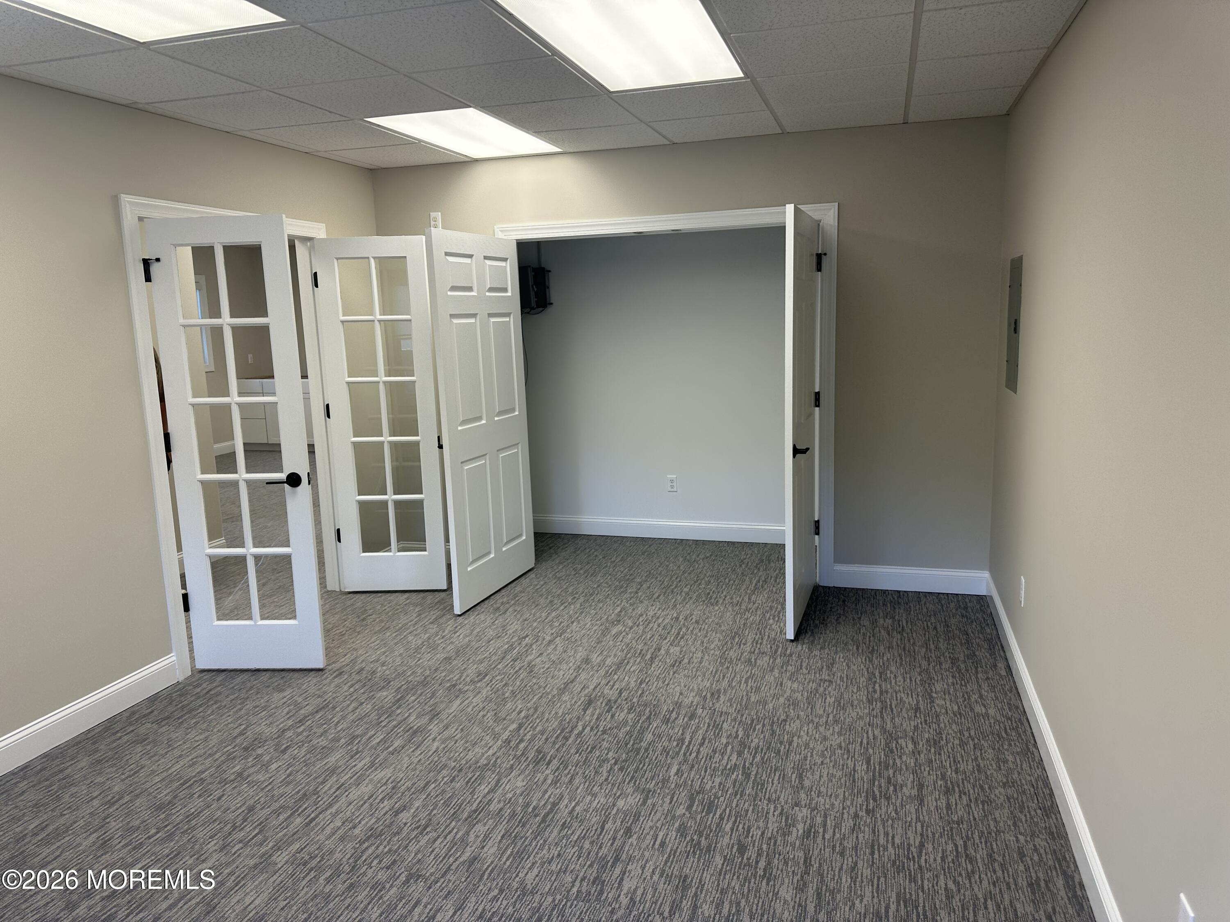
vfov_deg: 56.8
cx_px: 615
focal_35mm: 24
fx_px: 853
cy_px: 461
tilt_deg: -8.2
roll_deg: +2.0
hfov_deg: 71.6
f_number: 1.78
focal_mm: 6.86
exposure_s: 1/120
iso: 64
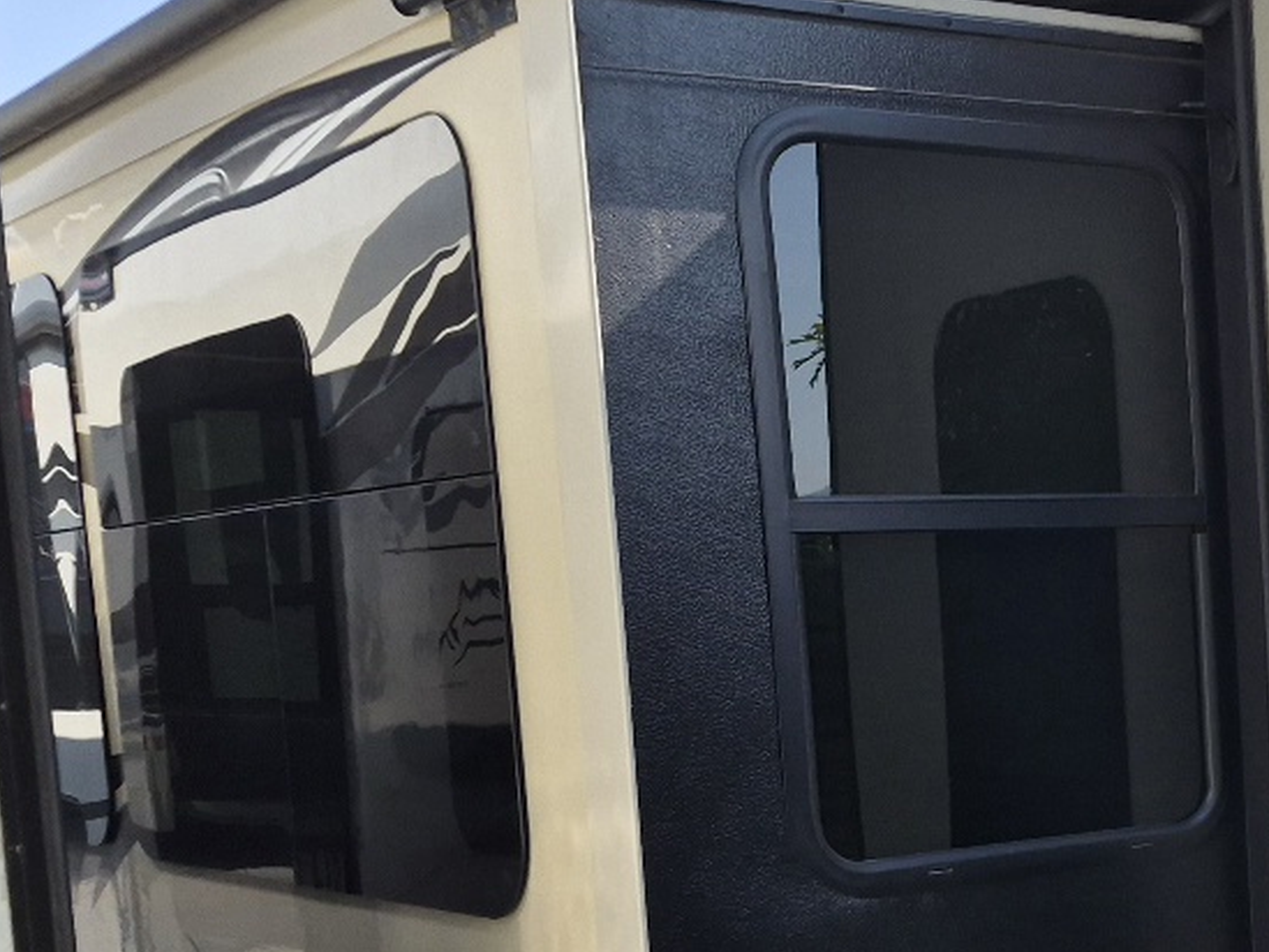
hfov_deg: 26.0
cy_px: 830
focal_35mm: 67
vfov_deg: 21.5
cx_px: 1505
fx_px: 2457
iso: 80
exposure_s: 1/5000
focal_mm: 5.4
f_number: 1.8
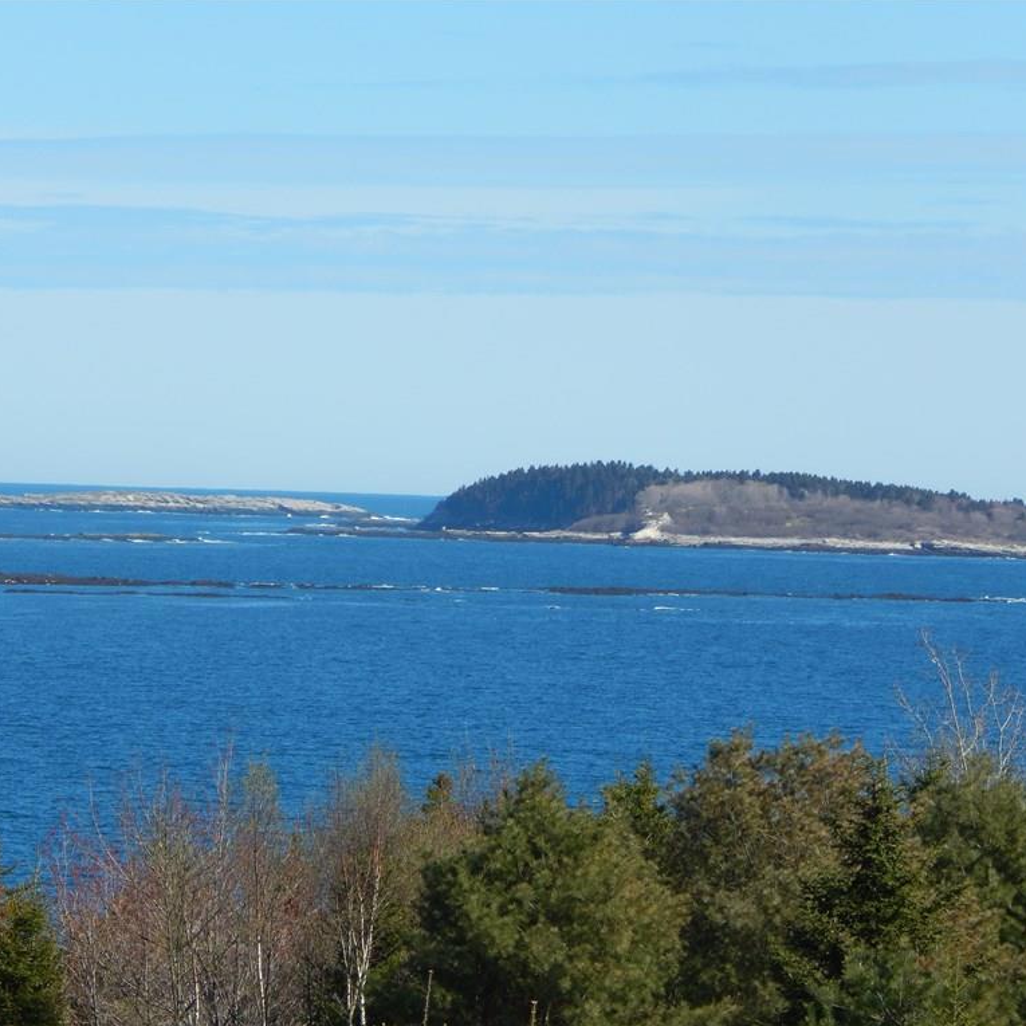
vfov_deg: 6.3
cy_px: 512
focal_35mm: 277
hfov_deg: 6.3
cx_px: 486
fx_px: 9289
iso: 125
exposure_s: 1/500
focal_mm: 41.7
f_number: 5.6
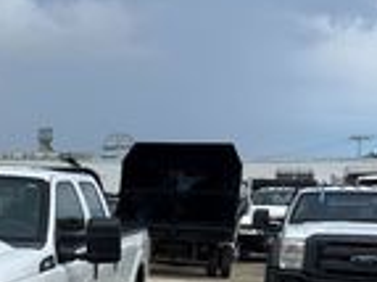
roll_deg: -1.0
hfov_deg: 25.5
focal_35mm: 67
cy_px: 277
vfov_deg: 21.2
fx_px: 729
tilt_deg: -2.7
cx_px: -95
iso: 80
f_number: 1.78
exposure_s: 1/4405
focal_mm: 6.76
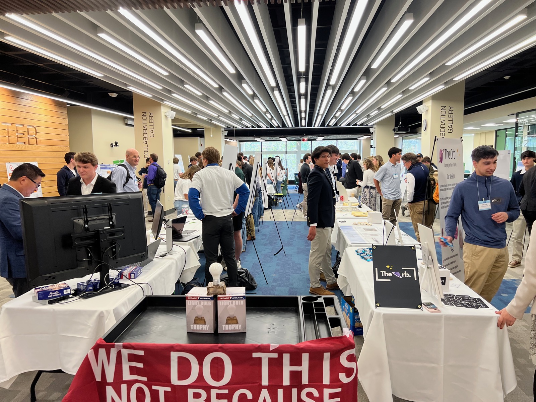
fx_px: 403
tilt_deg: -7.1
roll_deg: +0.0
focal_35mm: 26
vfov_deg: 53.1
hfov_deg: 67.3
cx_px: 268
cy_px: 201
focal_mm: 5.7
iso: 125
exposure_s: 1/120
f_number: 1.5
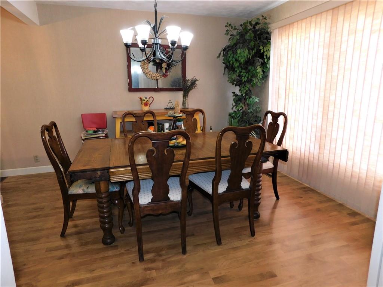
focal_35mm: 23
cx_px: 192
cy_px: 144
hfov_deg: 73.9
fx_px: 254
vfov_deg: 58.9
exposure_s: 1/30
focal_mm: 4
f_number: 3
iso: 200
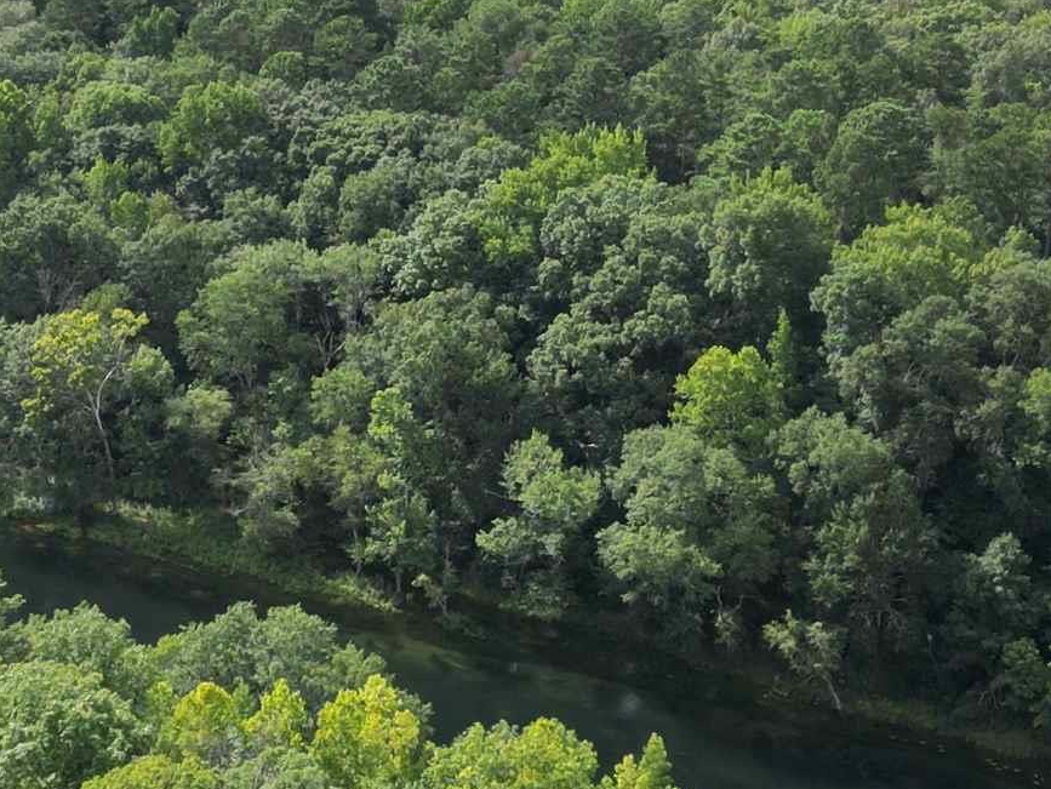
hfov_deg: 22.8
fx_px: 2582
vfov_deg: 17.4
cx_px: 249
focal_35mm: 85
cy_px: 322
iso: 110
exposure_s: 1/2500
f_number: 1.7
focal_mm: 6.72
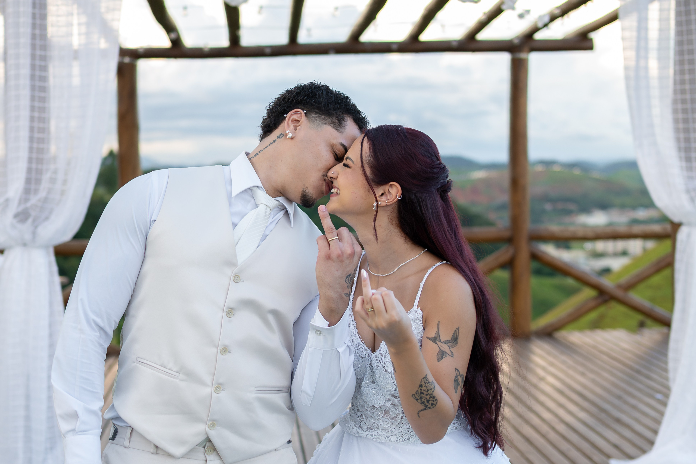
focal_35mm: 53
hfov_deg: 37.2
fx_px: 1033
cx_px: 353
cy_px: 232
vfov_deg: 25.3
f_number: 2.2
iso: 800
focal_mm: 35
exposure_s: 1/1250
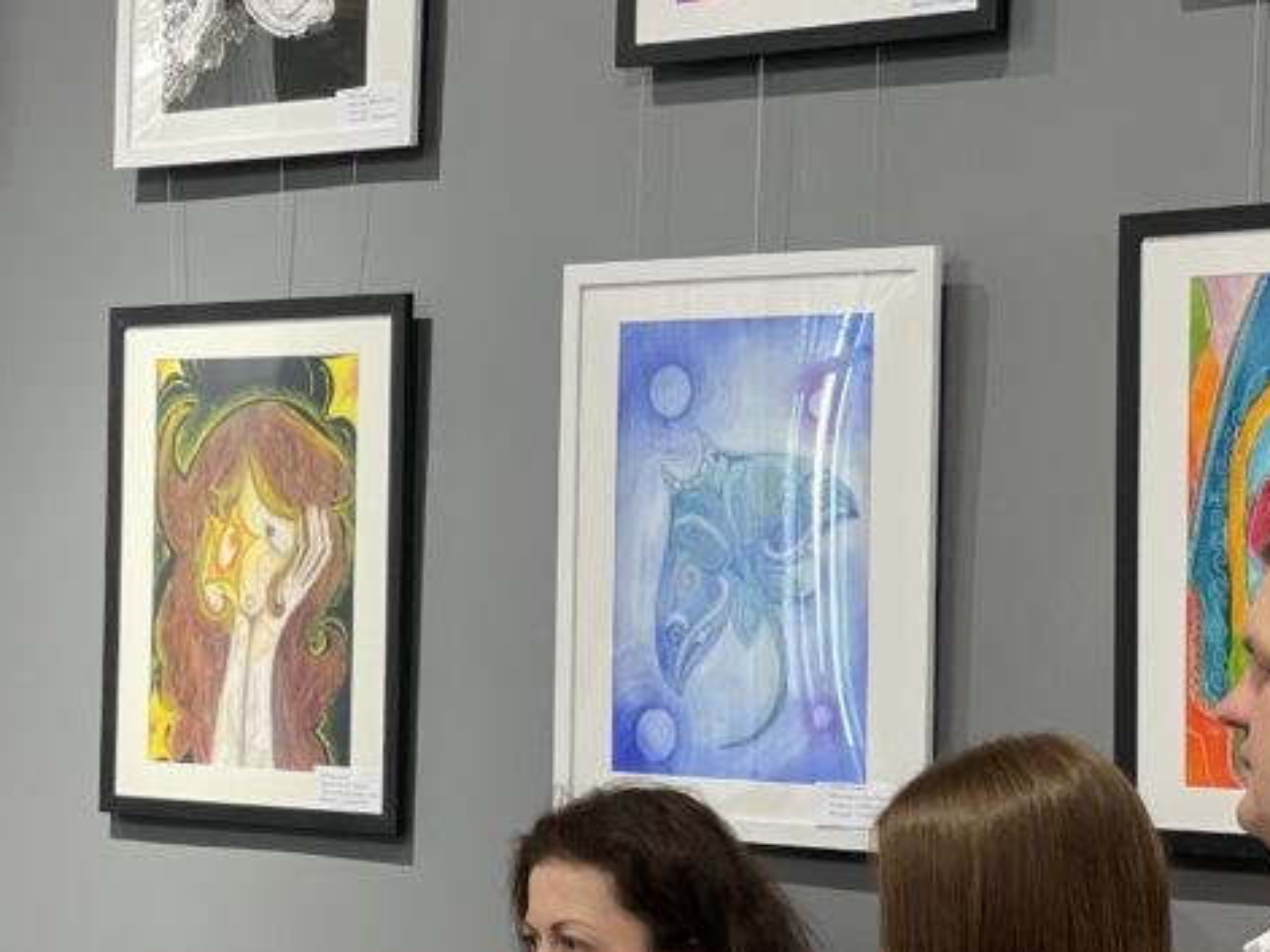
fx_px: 4145
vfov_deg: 13.1
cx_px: 272
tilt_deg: +3.0
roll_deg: -2.1
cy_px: 515
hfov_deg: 17.3
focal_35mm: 113
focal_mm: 6
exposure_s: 1/100
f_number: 2
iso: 125
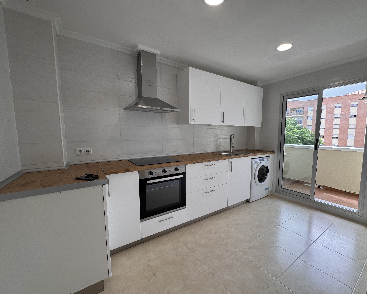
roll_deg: -0.1
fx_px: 163
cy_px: 151
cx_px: 201
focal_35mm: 15
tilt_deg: -5.5
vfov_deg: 84.0
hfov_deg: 96.5
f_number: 2.2
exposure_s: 1/160
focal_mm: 2.22
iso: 40
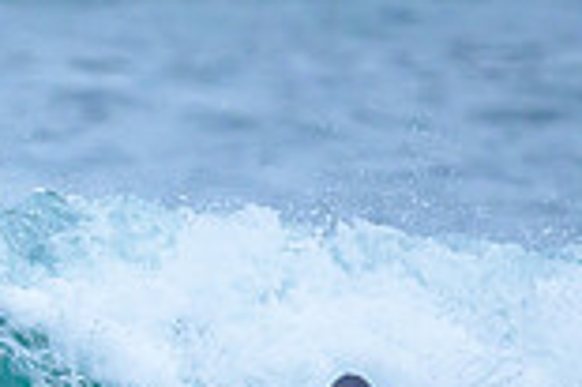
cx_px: -367
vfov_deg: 0.3
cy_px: 432
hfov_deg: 0.5
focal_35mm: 4060
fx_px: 65566
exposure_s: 1/3200
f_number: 6.3
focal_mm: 800
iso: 1400
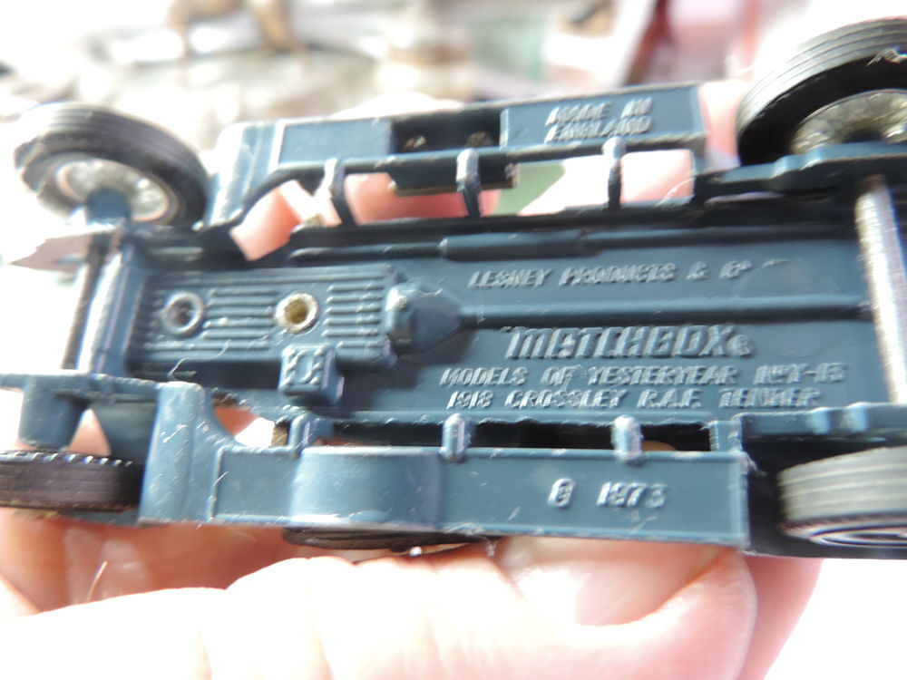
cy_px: 340
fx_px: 629
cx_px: 454
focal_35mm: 24
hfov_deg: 71.6
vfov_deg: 56.8
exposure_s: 1/8
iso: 400
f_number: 3
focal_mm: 4.3
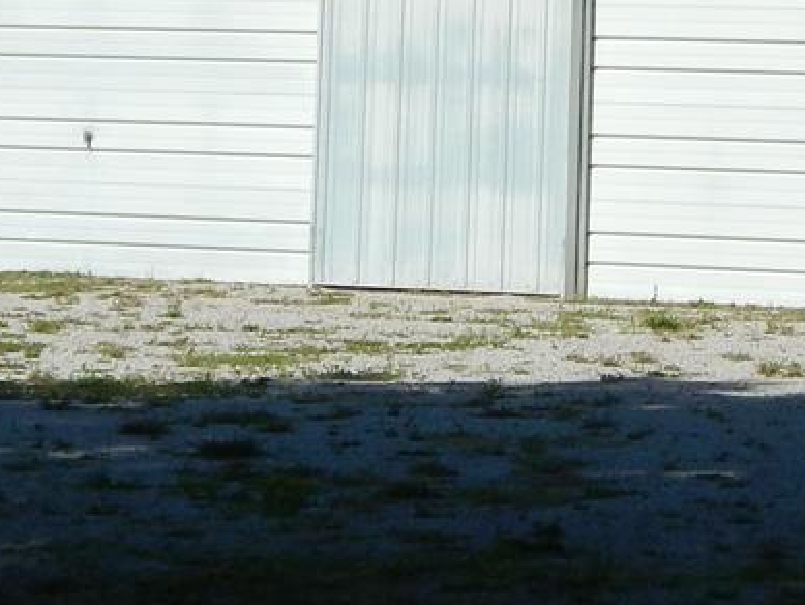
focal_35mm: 226
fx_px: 5257
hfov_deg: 8.7
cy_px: -37
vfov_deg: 6.6
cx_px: 664
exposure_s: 1/1500
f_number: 3.8
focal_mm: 9.7
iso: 125
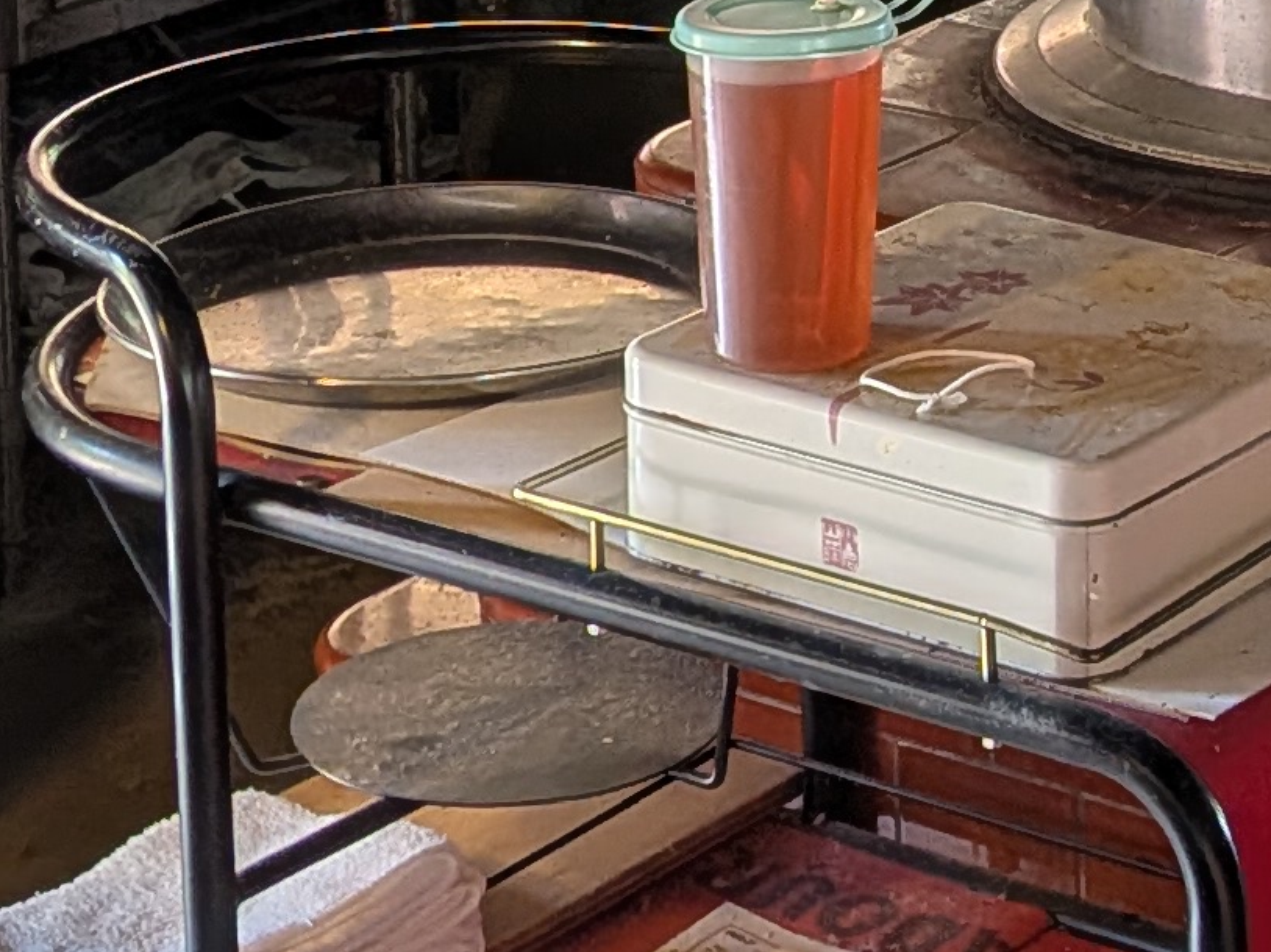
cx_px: 971
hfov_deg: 16.6
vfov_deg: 11.8
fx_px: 4331
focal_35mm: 118
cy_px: -627
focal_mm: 4.53
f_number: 1.7
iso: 31
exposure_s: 1/134
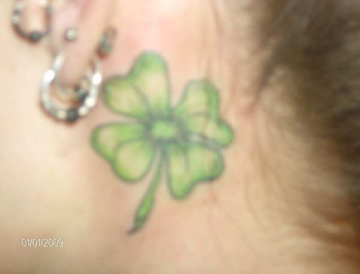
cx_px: 180
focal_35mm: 70
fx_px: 731
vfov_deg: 21.2
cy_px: 137
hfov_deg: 27.6
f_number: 3.7
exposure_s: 1/91.3
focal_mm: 11.6
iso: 200
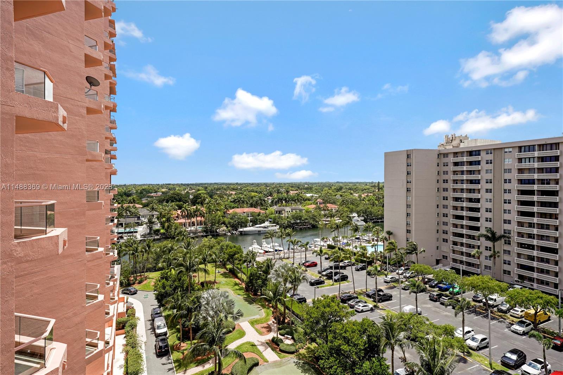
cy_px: 188
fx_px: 297
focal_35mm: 19
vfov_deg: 64.5
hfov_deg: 86.9
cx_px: 282
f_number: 9
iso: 100
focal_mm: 19
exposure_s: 1/250
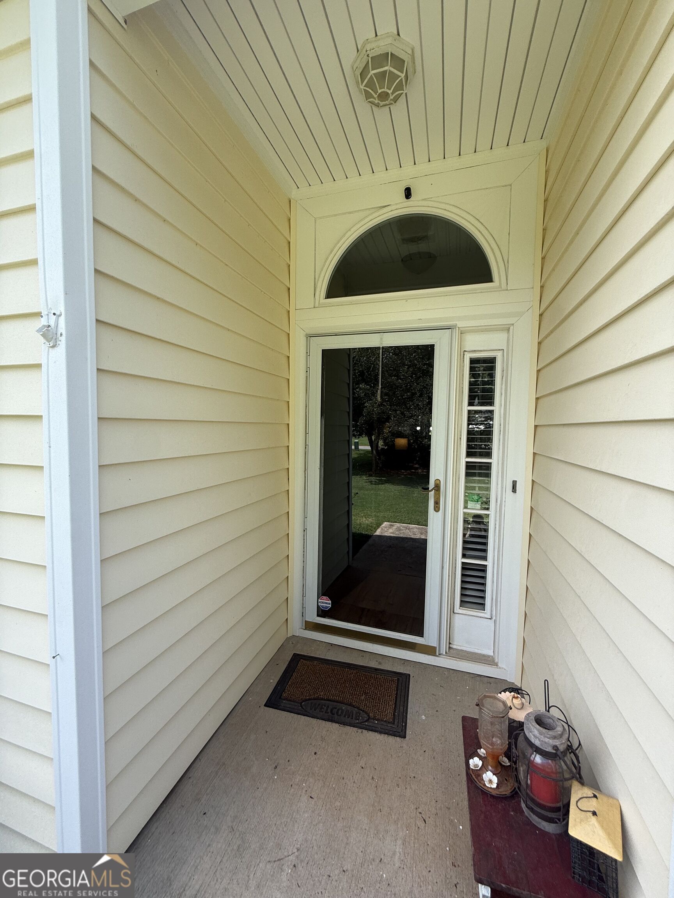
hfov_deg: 85.7
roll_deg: -1.1
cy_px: 449
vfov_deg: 102.1
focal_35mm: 14
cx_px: 337
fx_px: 363
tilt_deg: -2.2
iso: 50
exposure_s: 1/267
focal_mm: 2.22
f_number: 2.2
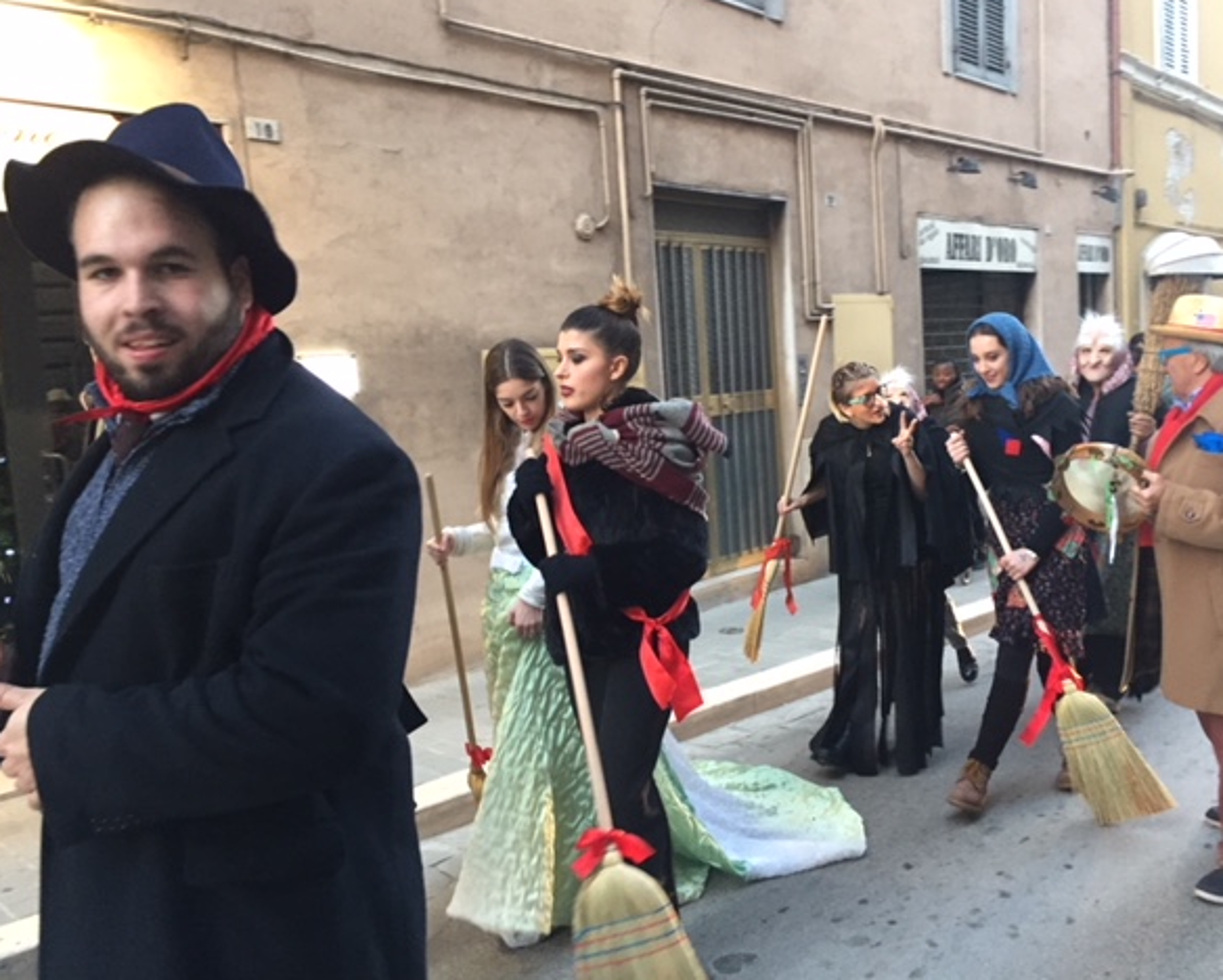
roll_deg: +4.0
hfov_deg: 57.1
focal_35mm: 31
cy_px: 480
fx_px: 1123
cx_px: 658
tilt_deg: -6.5
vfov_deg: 47.2
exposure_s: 1/33
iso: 200
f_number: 2.2
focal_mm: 4.15
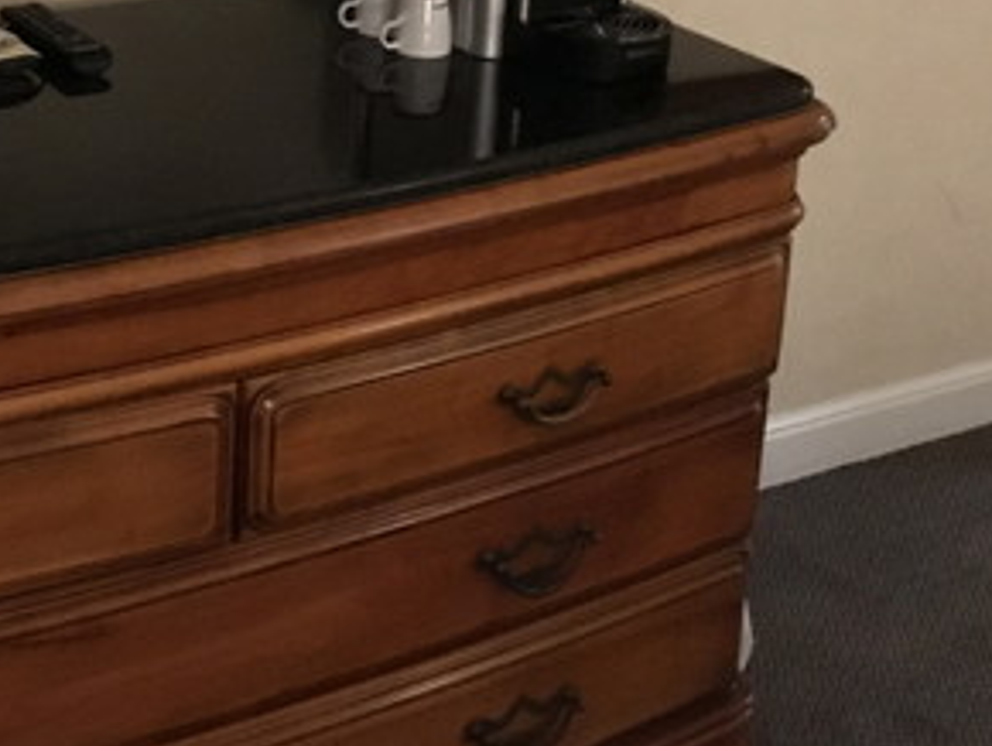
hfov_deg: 28.6
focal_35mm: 64
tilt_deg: -15.0
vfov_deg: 21.9
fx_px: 1836
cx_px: 38
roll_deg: +1.1
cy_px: -44
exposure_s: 1/17
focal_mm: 4.15
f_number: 2.2
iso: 1000
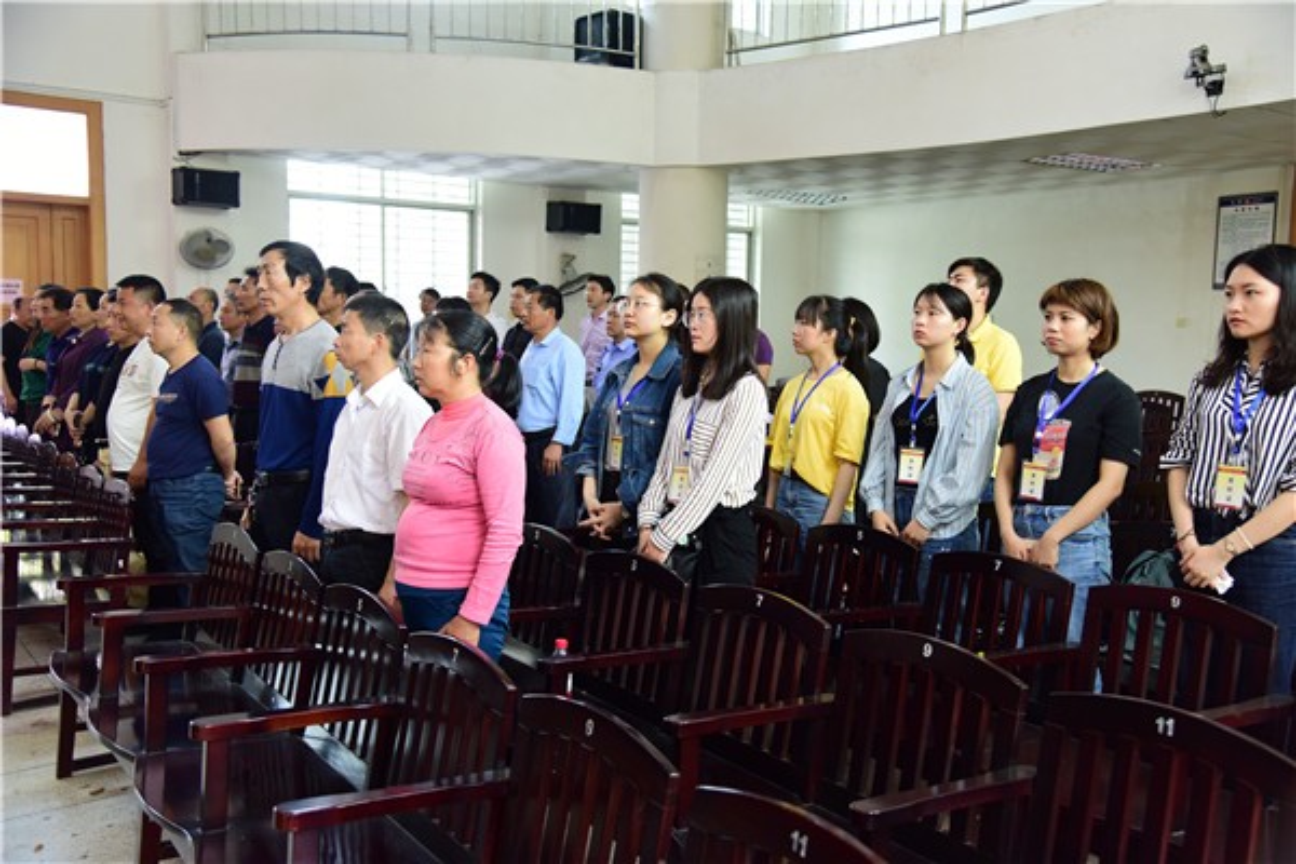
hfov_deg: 55.8
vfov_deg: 38.9
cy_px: 432
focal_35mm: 34
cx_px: 648
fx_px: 1224
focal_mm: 34
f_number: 4
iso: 1000
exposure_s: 1/60
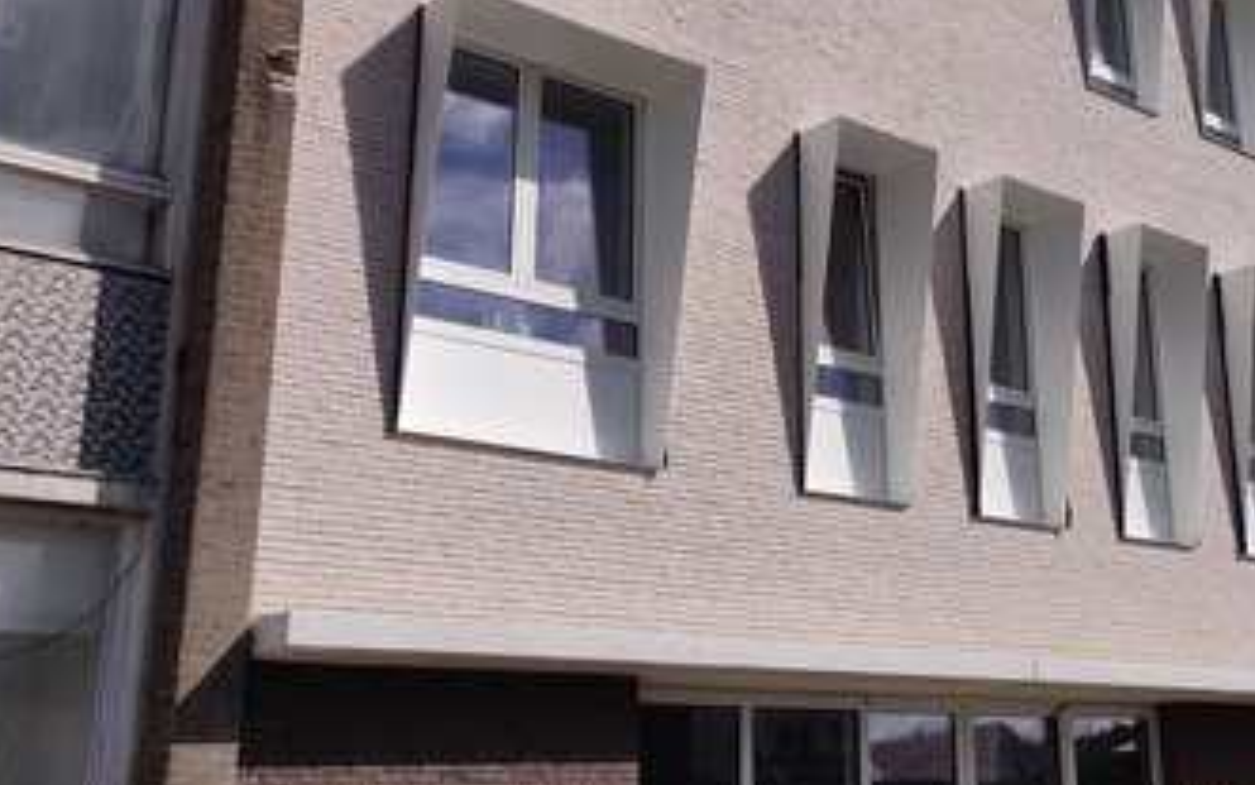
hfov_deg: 39.3
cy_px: 269
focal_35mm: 48
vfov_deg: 26.7
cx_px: 1096
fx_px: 1642
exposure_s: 1/3297
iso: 100
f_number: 1.7
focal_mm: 4.25
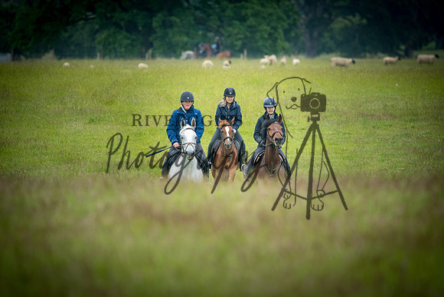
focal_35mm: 450
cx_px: 222
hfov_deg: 4.6
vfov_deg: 3.1
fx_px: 5551
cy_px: 148
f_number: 4.5
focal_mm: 300
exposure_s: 1/1250
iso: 800
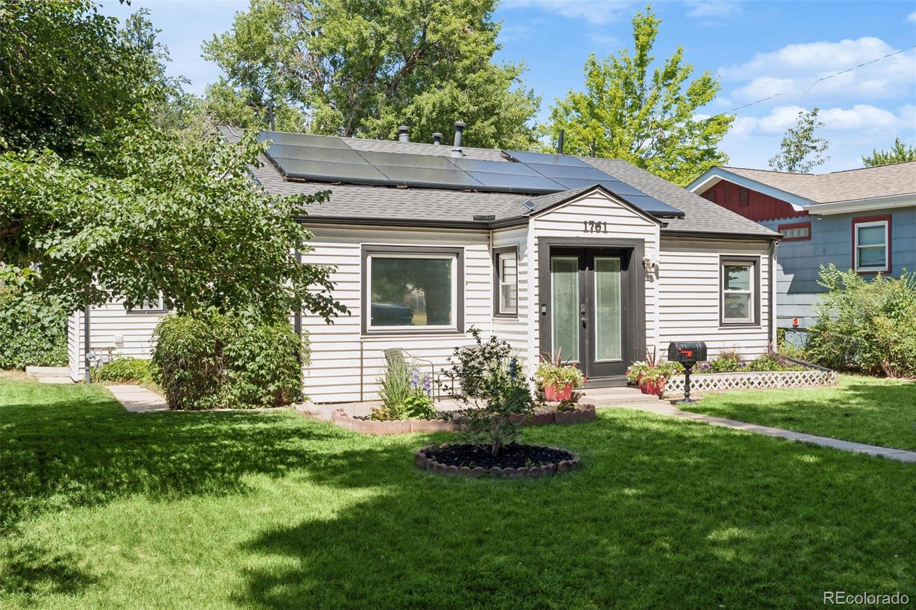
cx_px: 458
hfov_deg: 53.1
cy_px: 305
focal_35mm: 36
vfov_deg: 36.9
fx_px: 916
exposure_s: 1/500
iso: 400
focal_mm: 36
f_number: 8
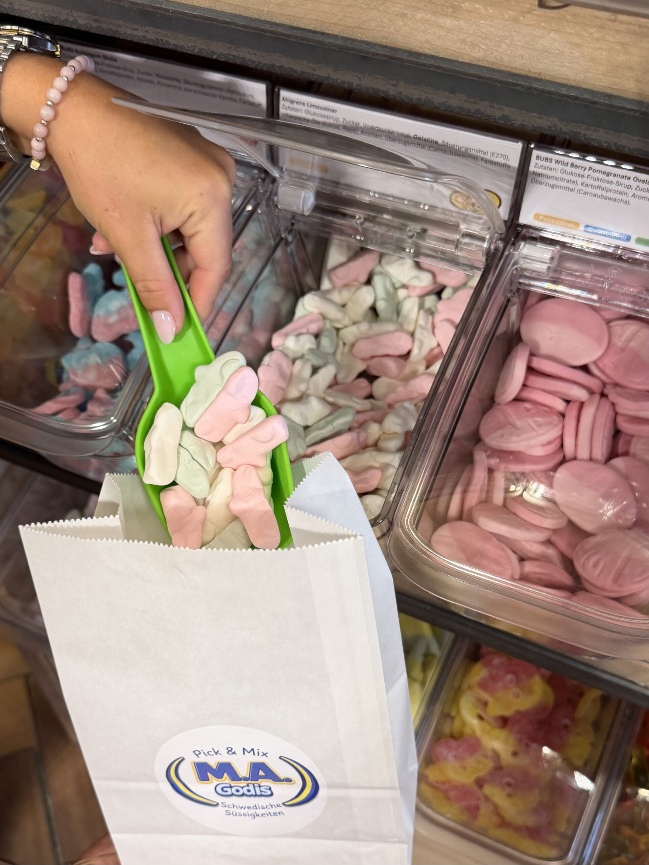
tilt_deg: -55.0
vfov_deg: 71.6
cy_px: 432
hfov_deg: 56.8
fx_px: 600
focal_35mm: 24
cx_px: 324
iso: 160
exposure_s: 1/105
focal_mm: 6.76
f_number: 1.78
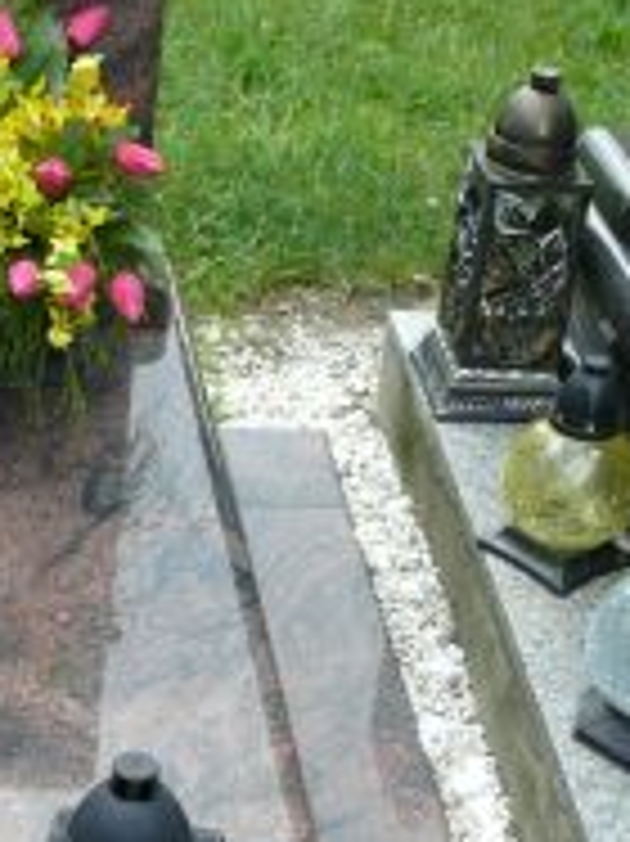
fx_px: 2186
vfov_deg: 21.5
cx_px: -144
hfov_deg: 15.7
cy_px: 675
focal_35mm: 90
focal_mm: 7.4
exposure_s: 1/125
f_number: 4
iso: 100
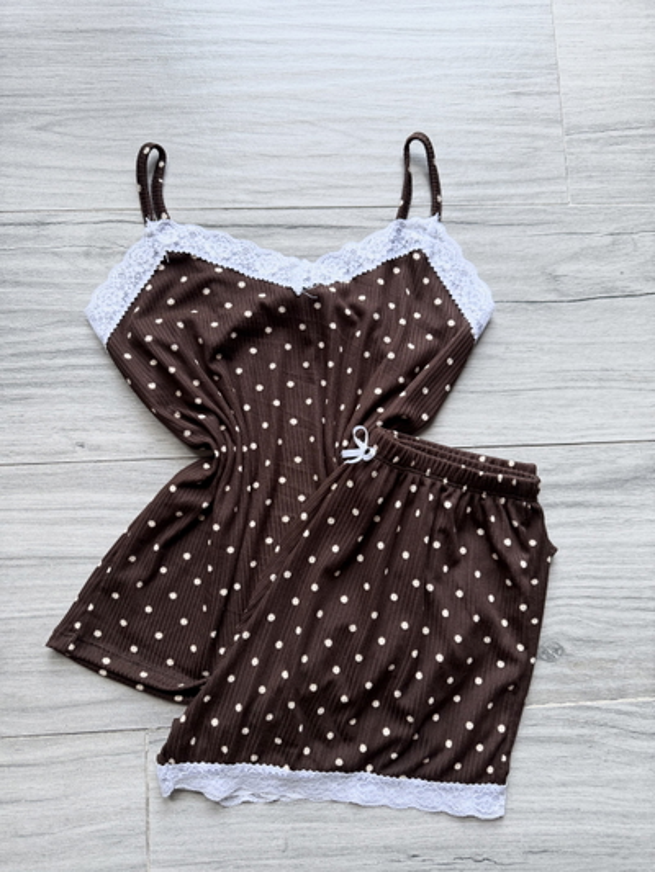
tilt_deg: -83.3
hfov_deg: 56.8
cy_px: 436
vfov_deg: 71.6
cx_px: 328
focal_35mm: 24
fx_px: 605
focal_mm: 6.76
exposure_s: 1/121
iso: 200
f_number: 1.78
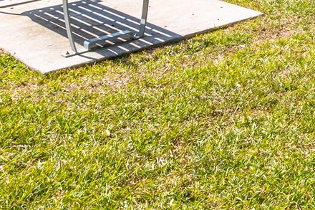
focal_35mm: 84
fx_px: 735
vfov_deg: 14.2
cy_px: -180
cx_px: 577
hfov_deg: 18.5
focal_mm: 17
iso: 125
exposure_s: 1/100
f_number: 14
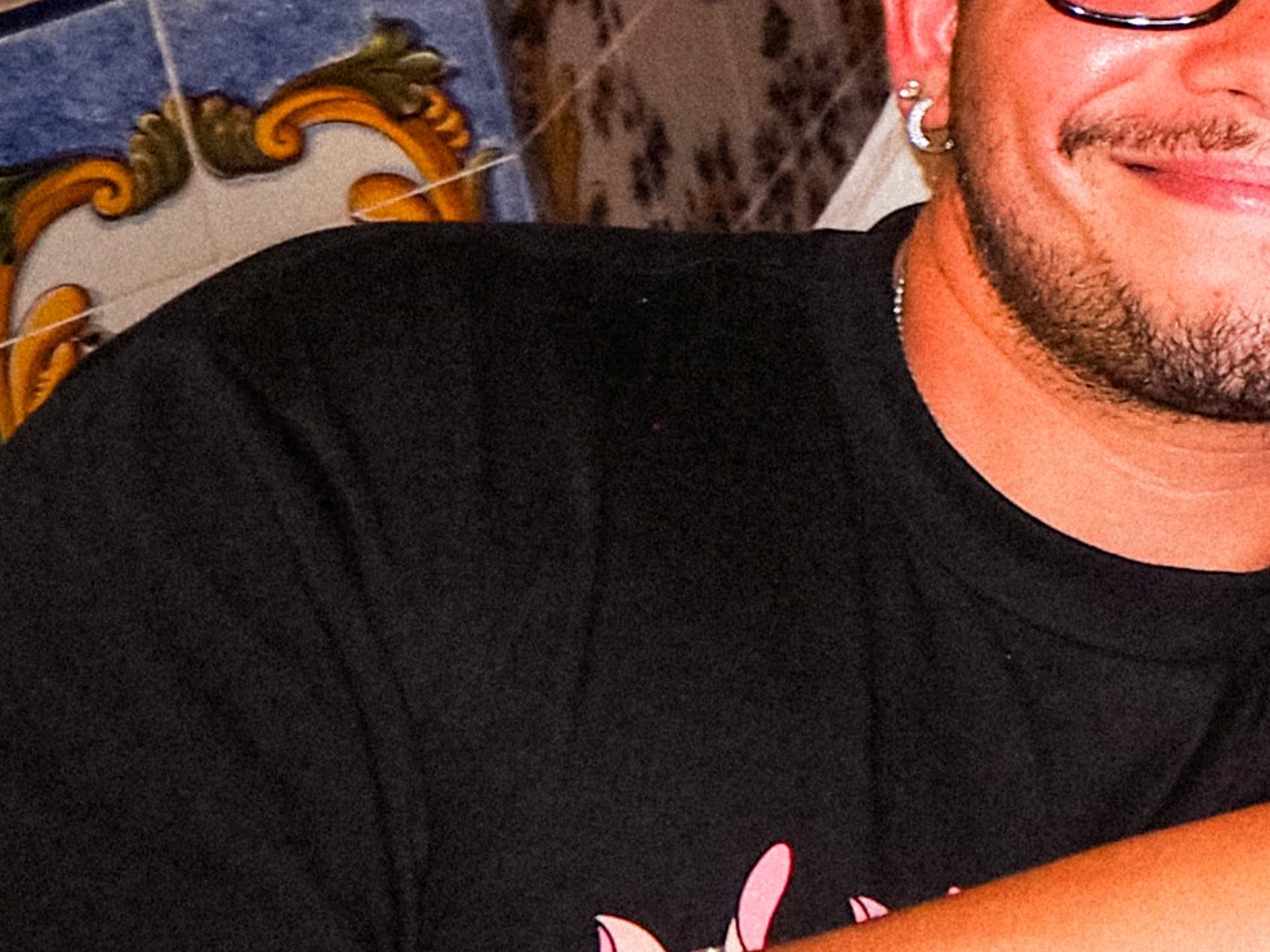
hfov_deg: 12.3
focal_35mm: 131
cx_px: 2951
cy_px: 314
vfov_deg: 11.3
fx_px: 4807
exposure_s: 1/60
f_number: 3.5
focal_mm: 14
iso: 400
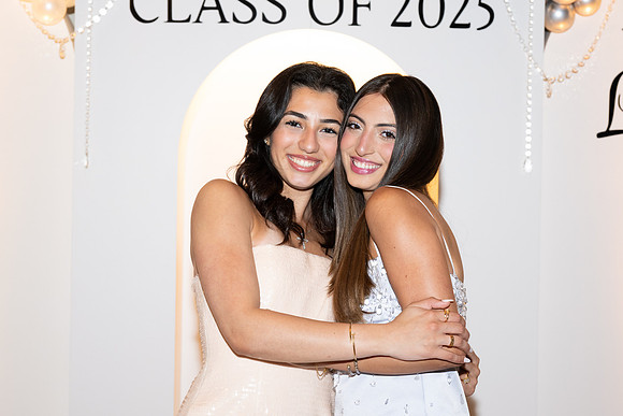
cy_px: 230
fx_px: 1070
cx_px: 312
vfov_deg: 22.0
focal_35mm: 62
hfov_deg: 32.5
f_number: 5.6
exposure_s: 1/80
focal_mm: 56
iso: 1000
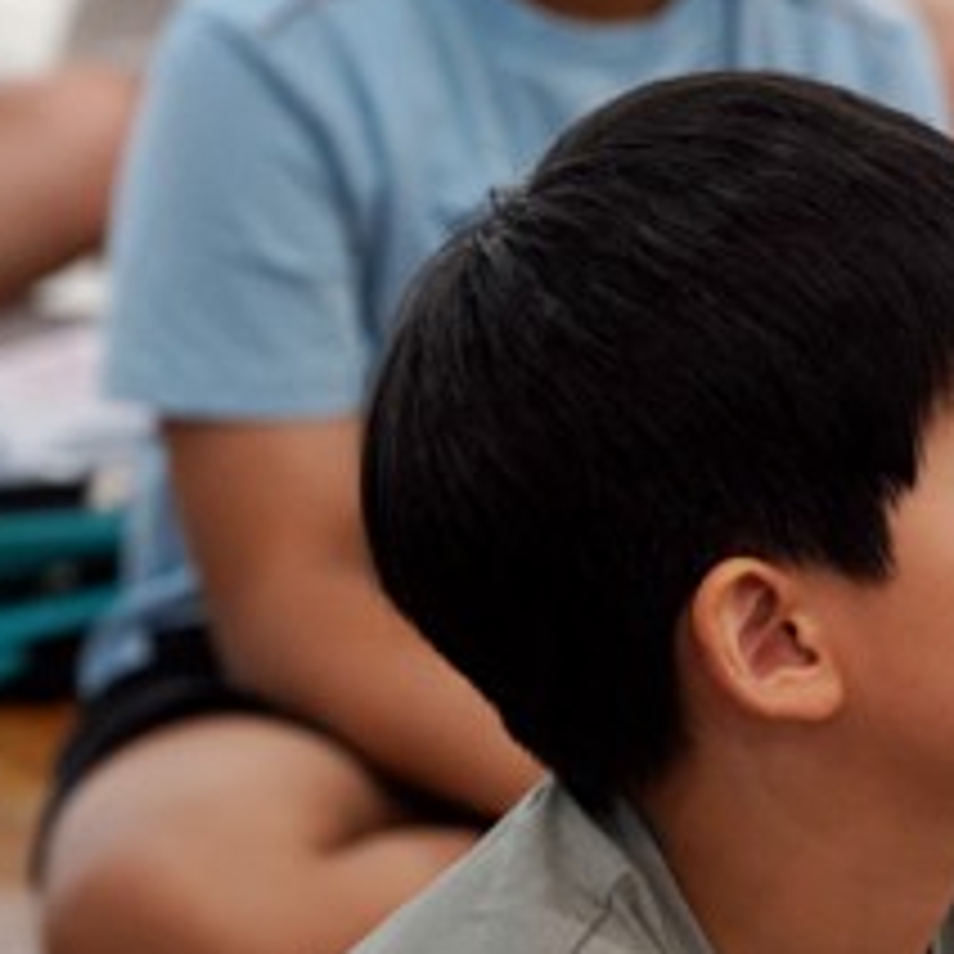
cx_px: 1058
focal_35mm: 440
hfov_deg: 4.0
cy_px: 742
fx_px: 13719
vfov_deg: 4.0
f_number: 4
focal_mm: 122
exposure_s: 1/160
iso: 1250
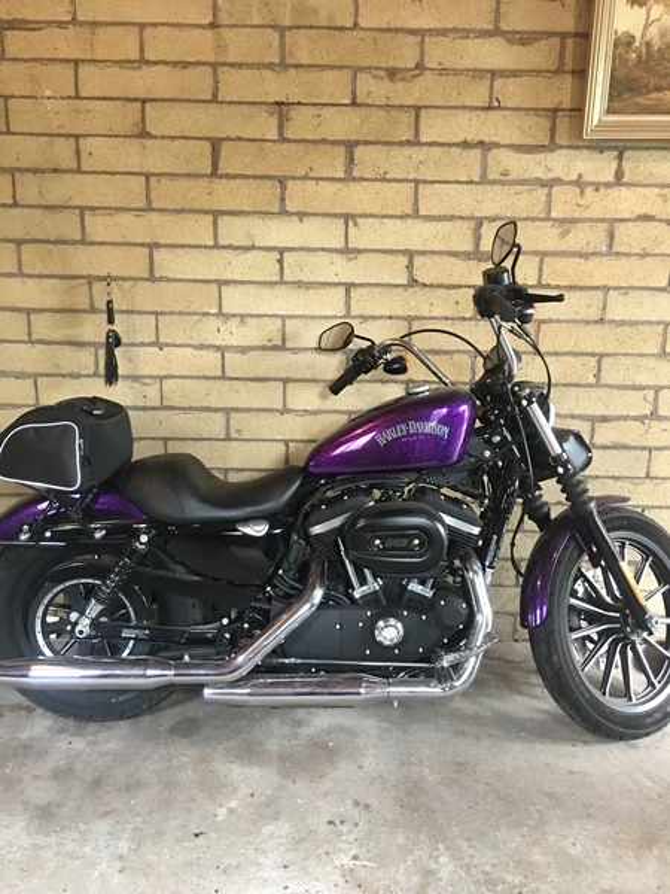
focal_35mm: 29
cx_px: 335
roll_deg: -1.5
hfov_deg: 48.2
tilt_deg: -14.8
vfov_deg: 61.7
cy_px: 447
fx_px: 748
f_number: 2.2
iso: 160
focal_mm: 4.15
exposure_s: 1/8
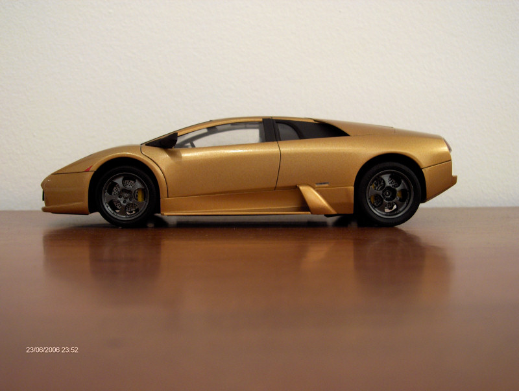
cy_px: 196
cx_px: 260
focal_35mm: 44
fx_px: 660
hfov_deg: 42.9
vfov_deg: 32.9
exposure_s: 1/2.25
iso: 100
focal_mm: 9
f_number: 2.9
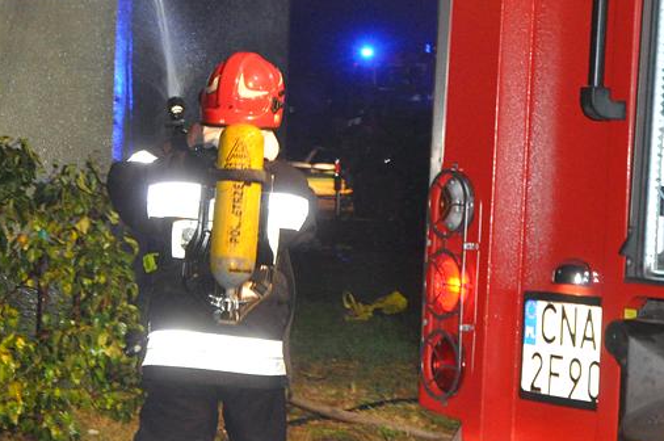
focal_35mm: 131
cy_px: 129
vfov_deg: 10.4
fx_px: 2413
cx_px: 239
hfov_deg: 15.6
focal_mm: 52
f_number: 5.6
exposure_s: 1/60
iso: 2500
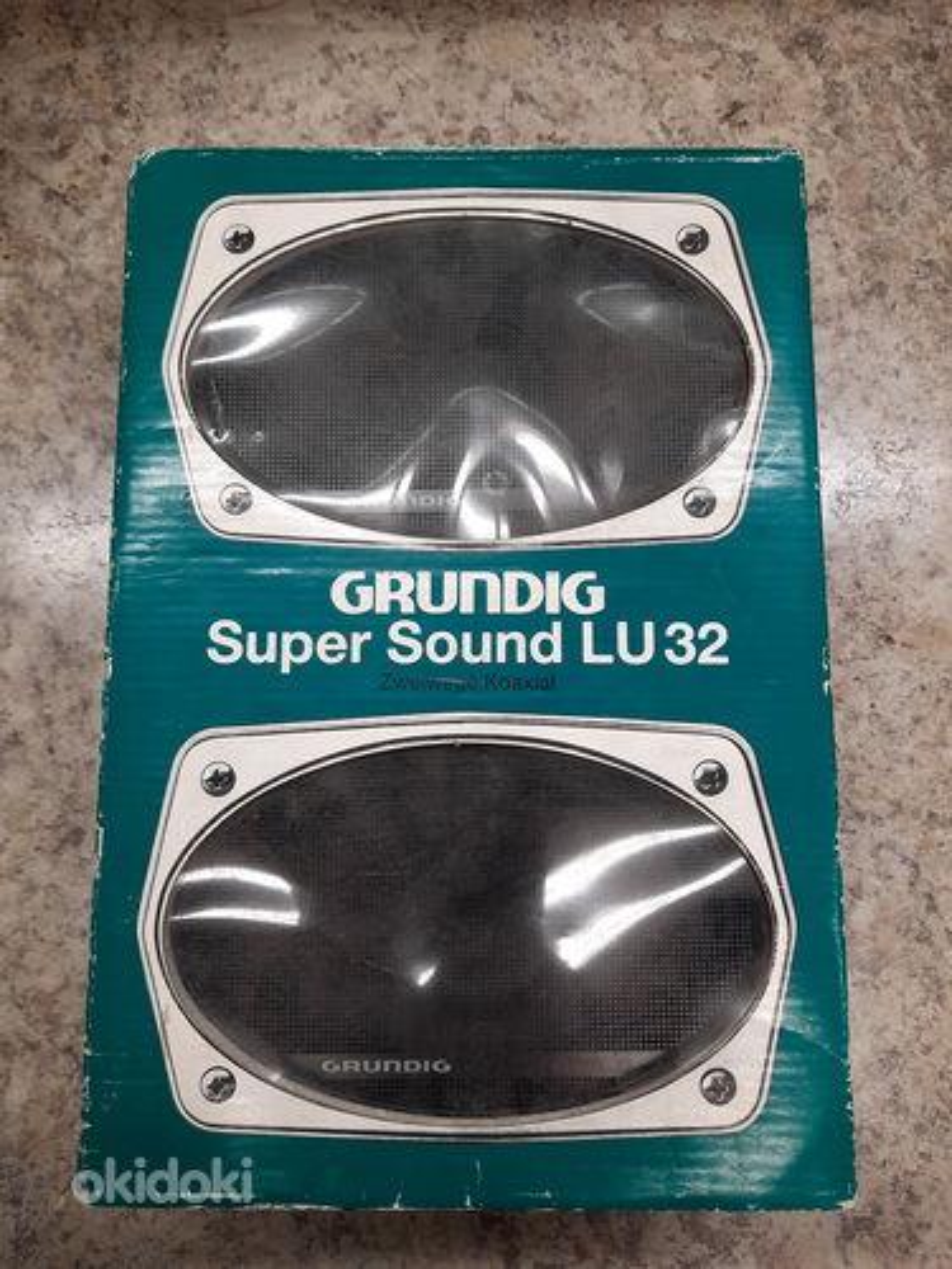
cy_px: 634
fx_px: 917
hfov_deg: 54.9
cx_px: 476
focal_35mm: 25
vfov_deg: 69.4
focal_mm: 4.6
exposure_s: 1/50
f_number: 2
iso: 80
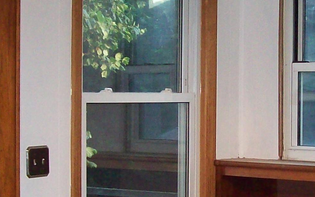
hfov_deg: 17.9
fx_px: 996
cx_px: 214
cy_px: 139
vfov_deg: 11.3
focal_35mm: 116
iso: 200
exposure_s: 1/64
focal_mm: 6
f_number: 2.7
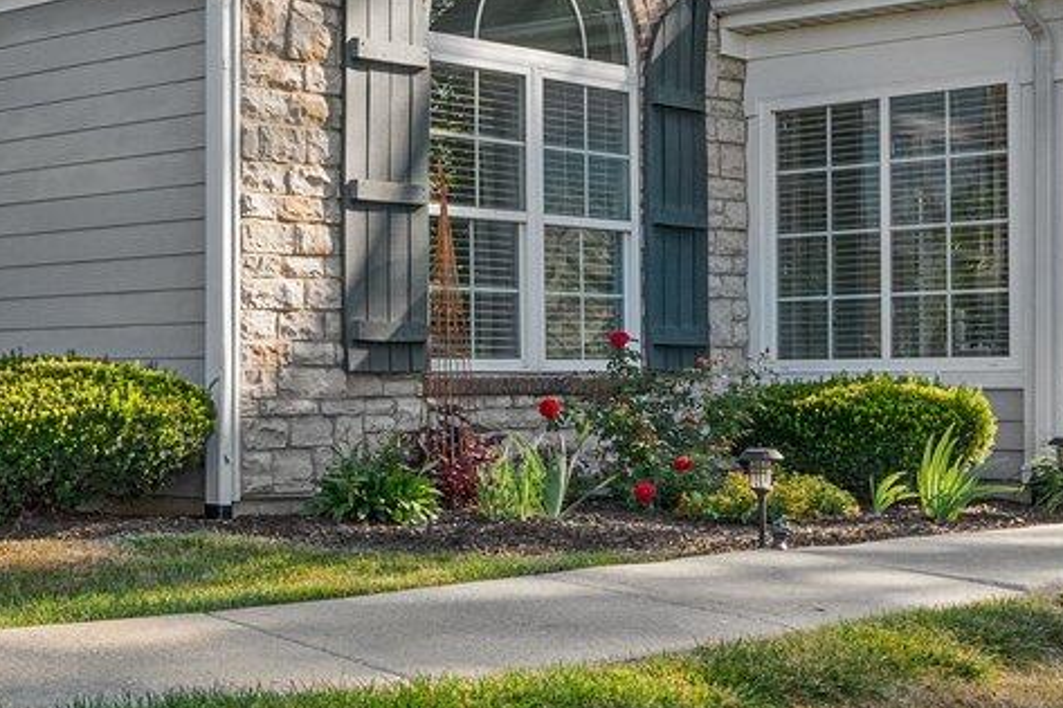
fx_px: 2021
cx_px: 155
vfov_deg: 19.9
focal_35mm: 68
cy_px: 372
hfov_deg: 28.6
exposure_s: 1/250
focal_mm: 15.8
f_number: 9
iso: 800
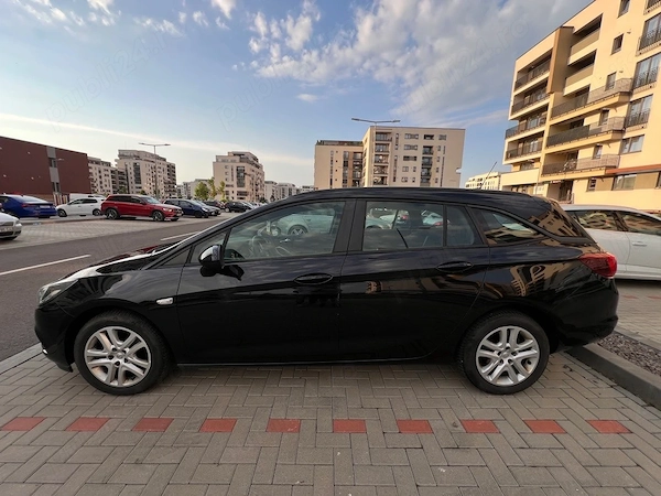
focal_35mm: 13
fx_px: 248
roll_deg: -1.6
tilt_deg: -9.8
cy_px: 248
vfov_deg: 89.9
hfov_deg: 106.2
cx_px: 330
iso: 32
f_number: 1.8
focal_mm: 1.57
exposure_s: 1/361
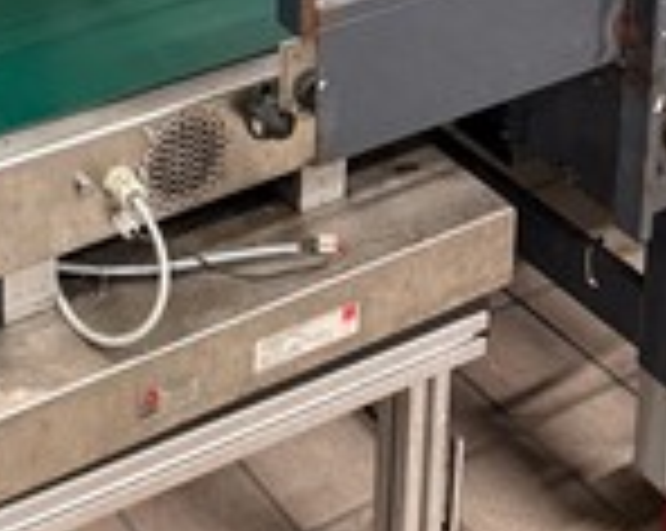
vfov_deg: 16.4
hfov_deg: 23.7
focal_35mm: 76
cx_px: -50
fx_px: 1496
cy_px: -459
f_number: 1.8
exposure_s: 1/50
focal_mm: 6.8
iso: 400
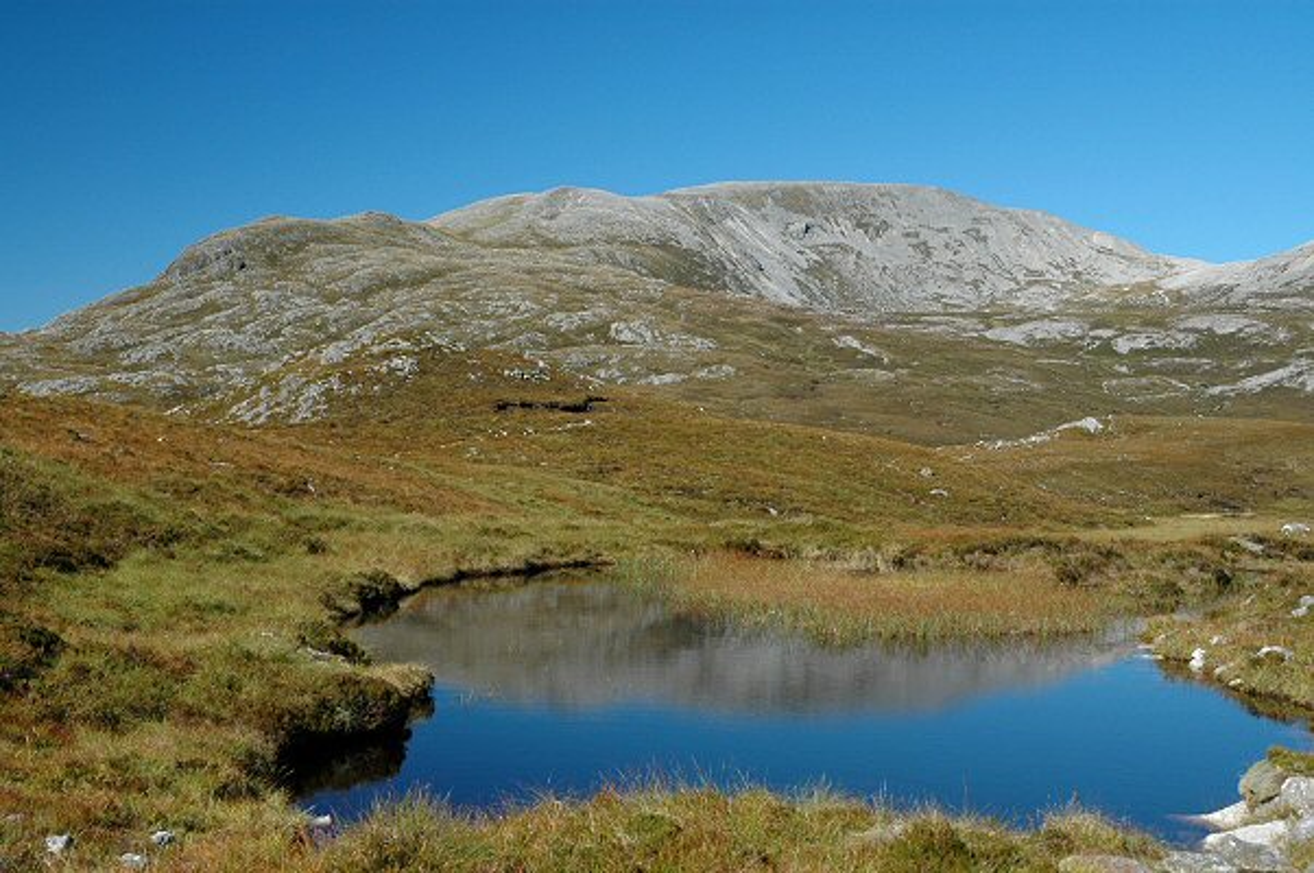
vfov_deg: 23.7
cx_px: 657
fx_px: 2078
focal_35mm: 57
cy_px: 436
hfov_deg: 35.1
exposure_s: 1/100
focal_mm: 38
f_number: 9
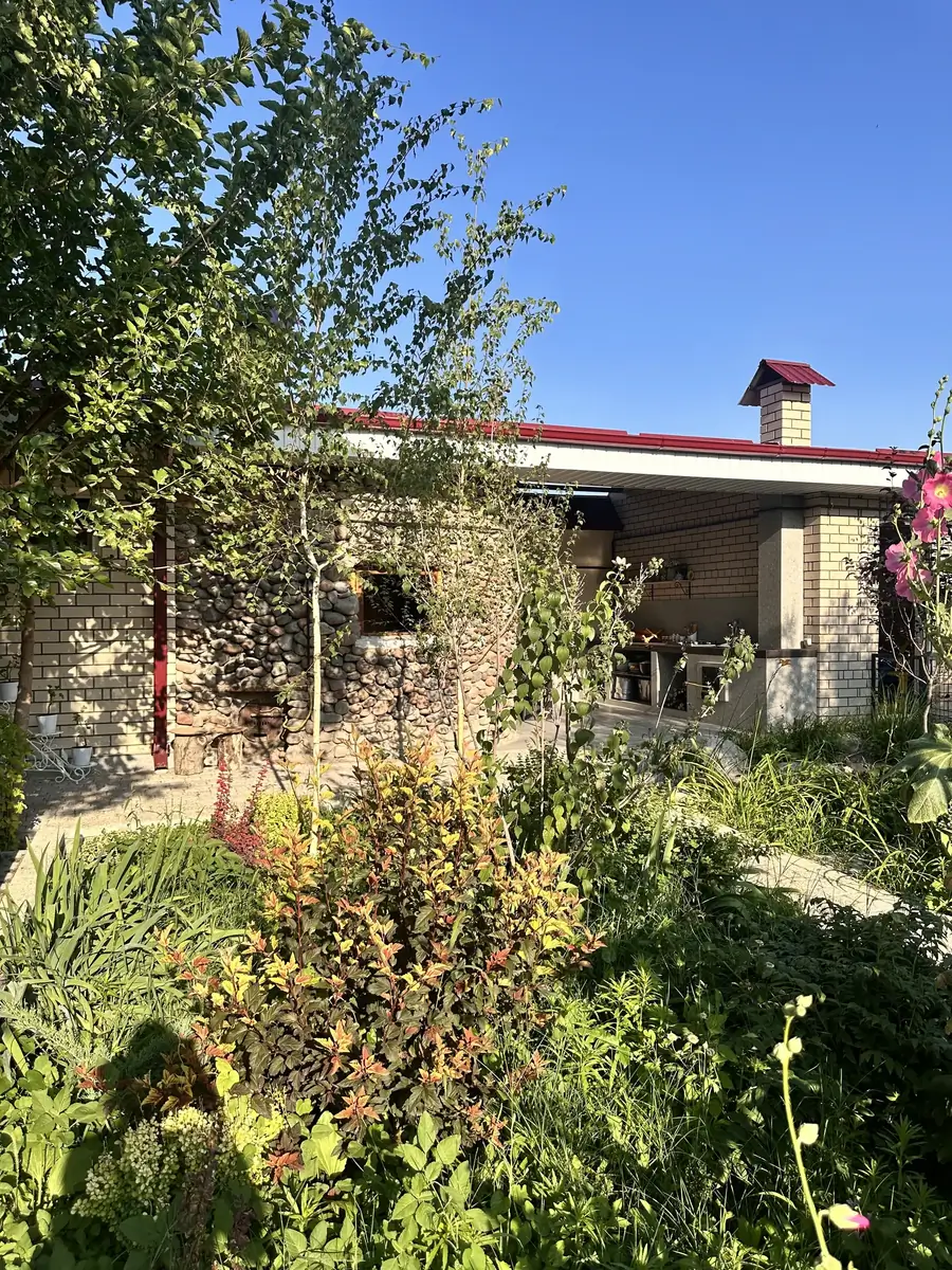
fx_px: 880
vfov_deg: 71.6
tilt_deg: +0.2
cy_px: 635
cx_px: 476
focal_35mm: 24
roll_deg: +0.1
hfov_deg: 56.8
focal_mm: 6.86
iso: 80
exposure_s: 1/2660
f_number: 1.78
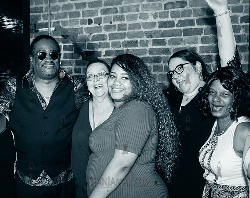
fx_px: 454
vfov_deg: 24.6
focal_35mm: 62
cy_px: 99
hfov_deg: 30.8
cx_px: 126
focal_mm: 55
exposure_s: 1/320
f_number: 4.5
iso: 3200
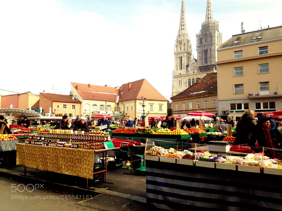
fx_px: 269
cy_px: 106
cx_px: 141
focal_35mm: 33
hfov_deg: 55.4
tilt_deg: +5.4
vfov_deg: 42.9
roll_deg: -1.1
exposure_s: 1/1178
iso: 50
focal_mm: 4.12
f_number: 2.4
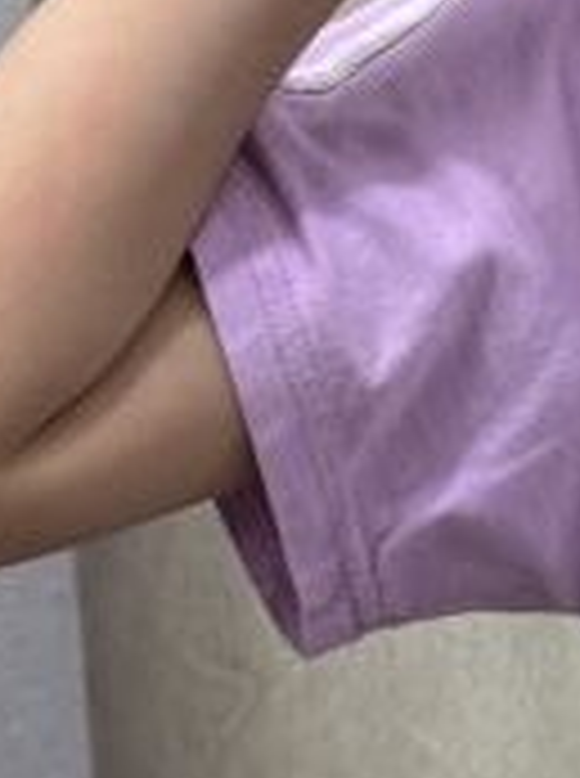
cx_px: 1223
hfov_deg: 5.2
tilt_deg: -6.9
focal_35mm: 278
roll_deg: +2.6
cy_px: -175
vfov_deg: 7.1
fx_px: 6234
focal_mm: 6.76
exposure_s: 1/50
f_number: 1.78
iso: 50
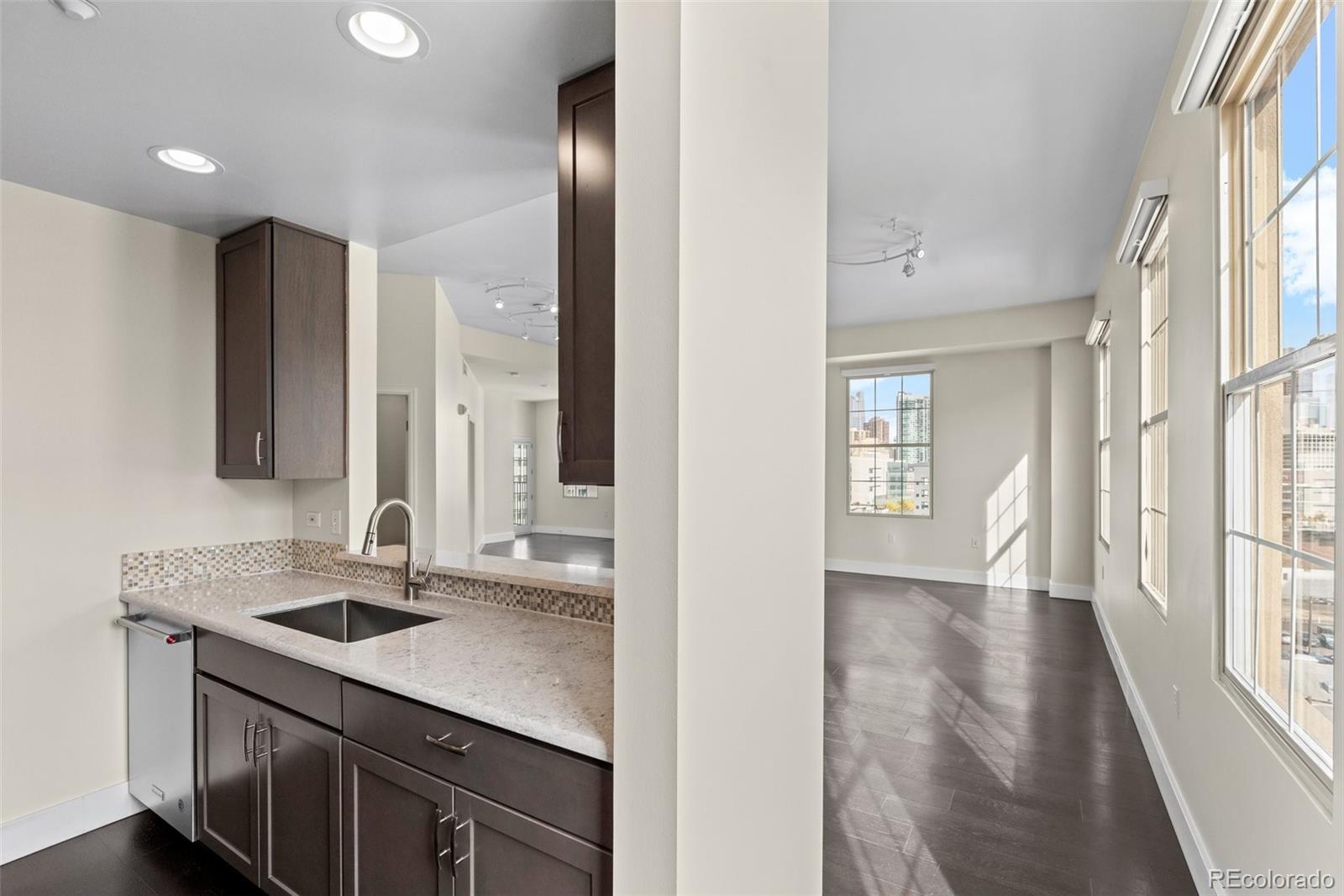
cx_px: 672
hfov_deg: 96.7
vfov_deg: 73.7
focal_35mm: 16
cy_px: 448
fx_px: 597
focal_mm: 16
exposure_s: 1/80
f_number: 9
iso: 640
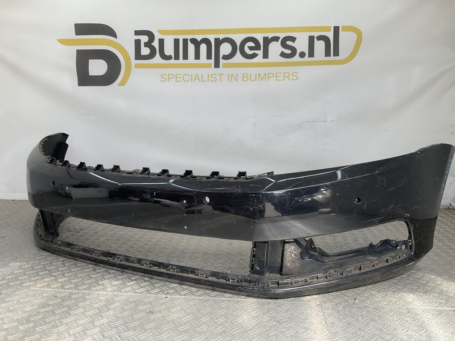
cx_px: 228
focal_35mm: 29
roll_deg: -3.9
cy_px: 170
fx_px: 381
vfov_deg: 48.2
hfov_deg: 61.7
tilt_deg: -7.8
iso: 16
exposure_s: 1/316
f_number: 1.8
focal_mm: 3
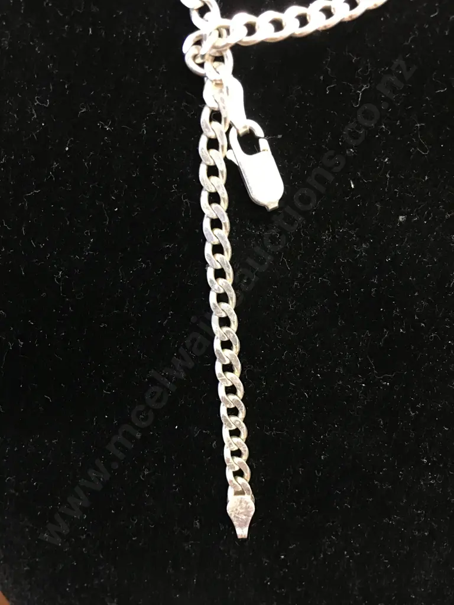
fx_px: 507
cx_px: 227
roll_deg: -1.2
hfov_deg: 48.2
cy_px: 302
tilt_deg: -30.9
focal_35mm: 29
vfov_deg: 61.7
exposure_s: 1/8
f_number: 2.2
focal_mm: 4.15
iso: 100
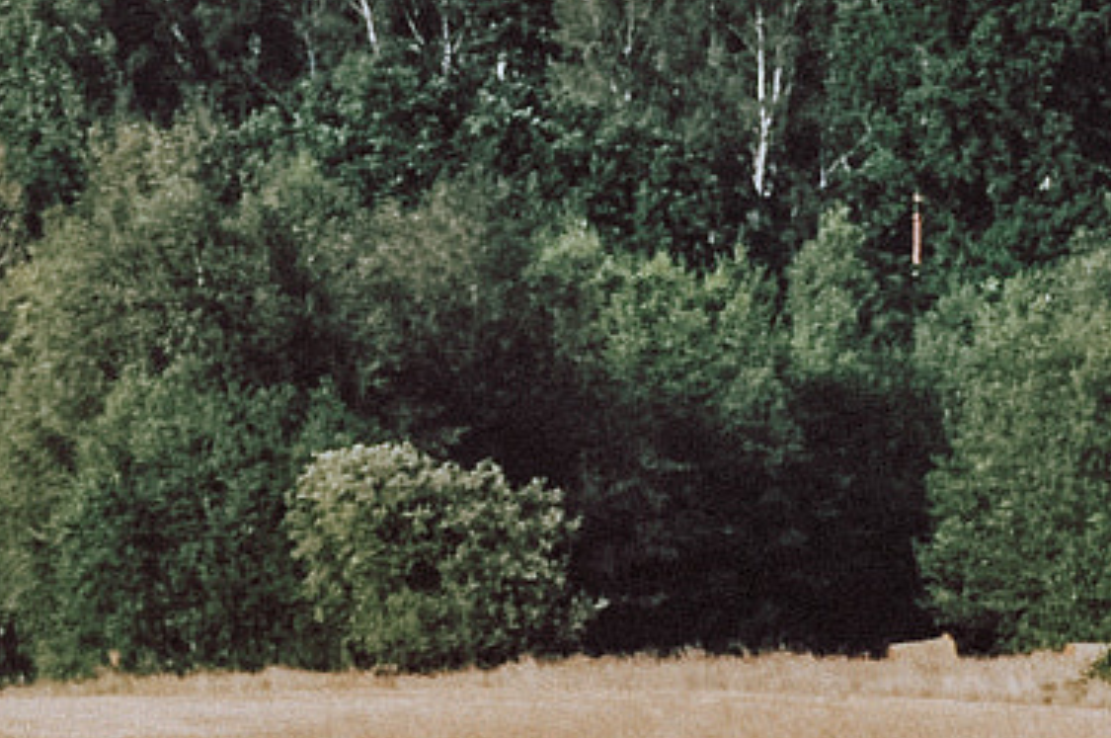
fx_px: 26633
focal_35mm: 864
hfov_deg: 2.4
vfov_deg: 1.6
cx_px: 2237
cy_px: 1057
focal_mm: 135
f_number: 10
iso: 200
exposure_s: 1/400
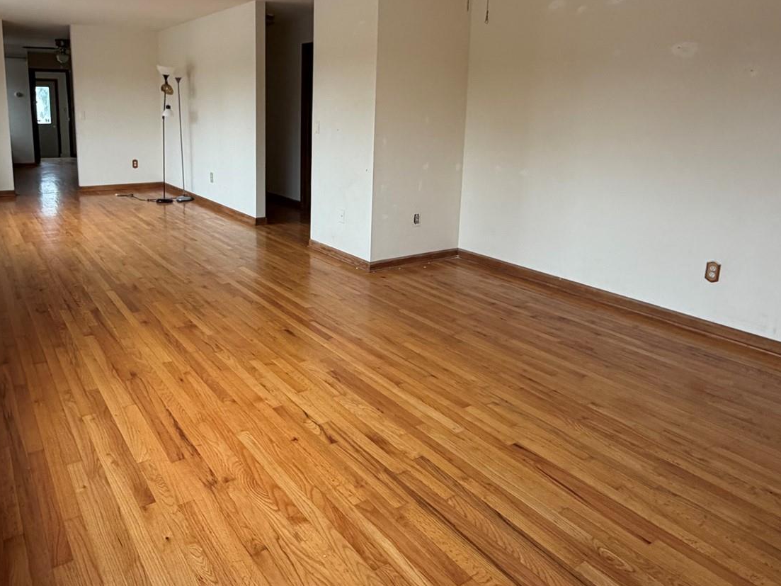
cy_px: 202
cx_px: 320
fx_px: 587
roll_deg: +0.1
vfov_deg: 52.2
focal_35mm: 26
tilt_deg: -8.5
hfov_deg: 66.8
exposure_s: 1/121
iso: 250
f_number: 2.2
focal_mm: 2.22
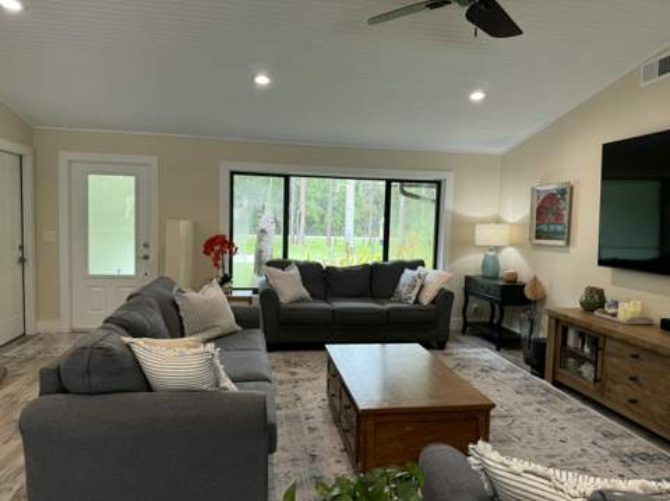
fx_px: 464
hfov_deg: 71.7
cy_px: 250
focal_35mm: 24
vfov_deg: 56.7
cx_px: 335
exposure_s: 1/62
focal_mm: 6.76
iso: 100
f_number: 1.78
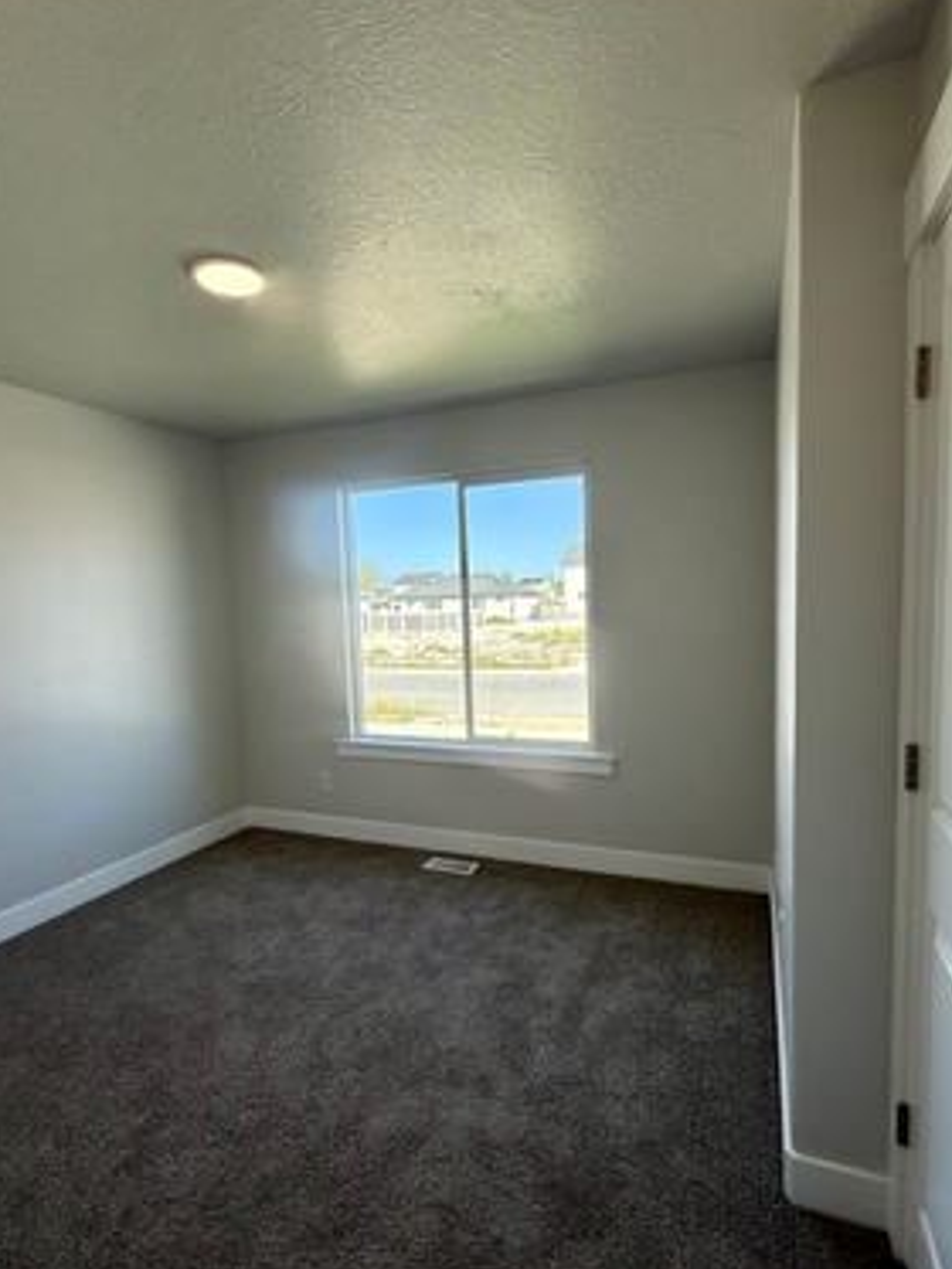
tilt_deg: -5.2
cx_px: 483
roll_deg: +1.5
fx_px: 660
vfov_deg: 87.7
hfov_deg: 71.6
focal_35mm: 18
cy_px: 660
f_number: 2.2
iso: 64
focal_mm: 2.22
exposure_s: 1/363
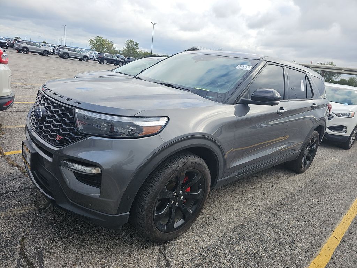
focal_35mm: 23
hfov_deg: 73.9
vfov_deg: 58.9
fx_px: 237
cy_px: 134
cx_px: 178
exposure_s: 1/199
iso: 50
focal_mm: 6.3
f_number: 1.7
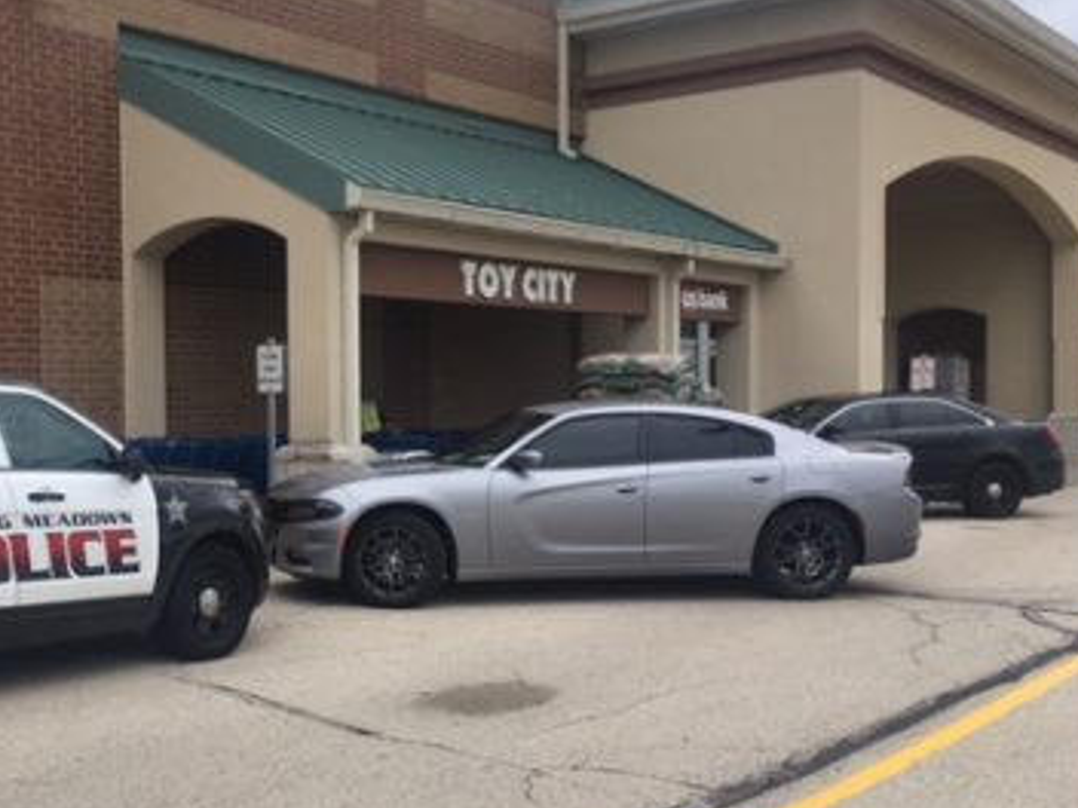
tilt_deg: -2.8
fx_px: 1526
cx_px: 219
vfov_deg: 29.6
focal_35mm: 49
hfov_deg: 37.5
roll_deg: +1.1
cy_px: 453
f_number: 2.2
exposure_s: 1/591
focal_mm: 4.15
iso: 25
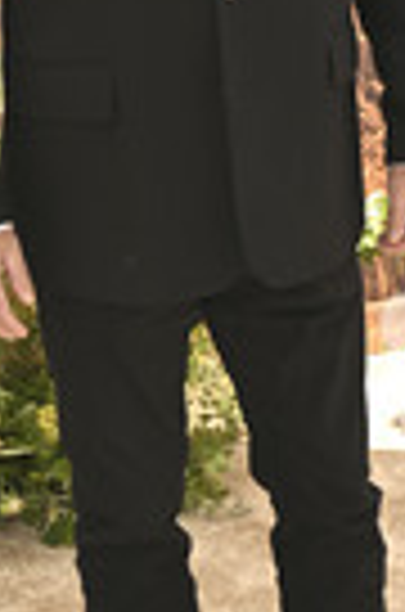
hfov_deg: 12.2
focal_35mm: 112
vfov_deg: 18.1
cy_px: 112
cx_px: 202
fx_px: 1900
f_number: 8
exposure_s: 1/320
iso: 250
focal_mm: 38
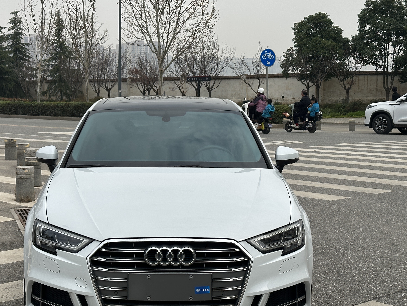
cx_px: 165
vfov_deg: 22.6
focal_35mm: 65
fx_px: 764
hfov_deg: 29.8
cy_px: 162
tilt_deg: -4.7
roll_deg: -0.1
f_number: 1.78
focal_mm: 6.86
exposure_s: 1/6211
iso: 64
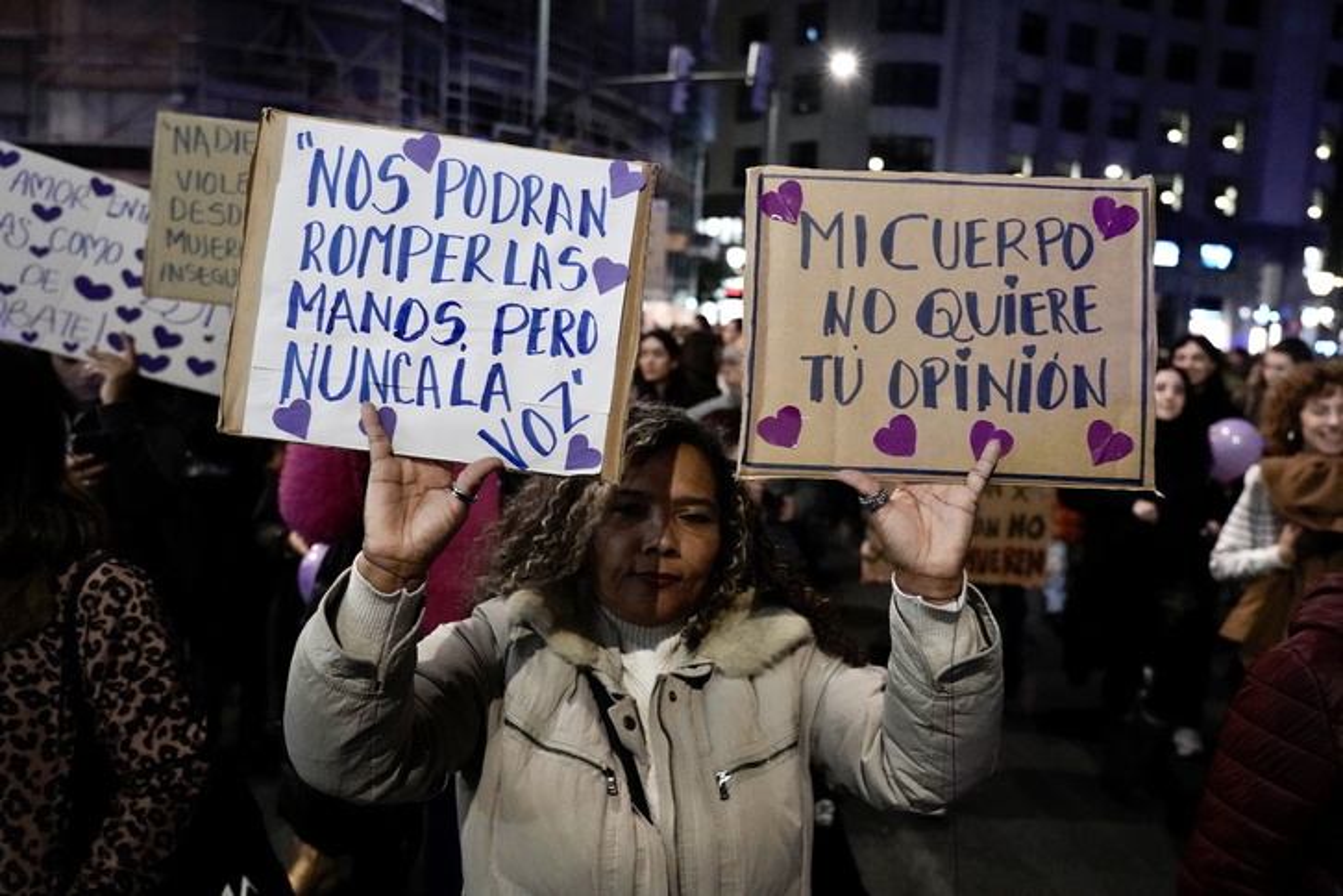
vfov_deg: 41.1
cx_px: 672
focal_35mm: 32
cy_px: 448
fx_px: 1194
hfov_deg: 58.7
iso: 12800
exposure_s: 1/160
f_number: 4
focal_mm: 32
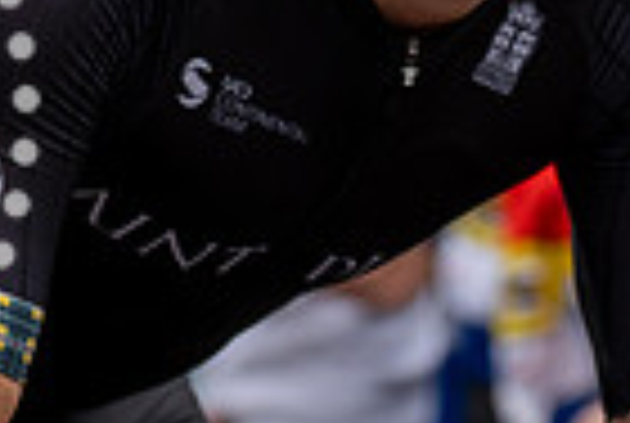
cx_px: 315
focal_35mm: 300
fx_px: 5261
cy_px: -124
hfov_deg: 6.9
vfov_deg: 4.6
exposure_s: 1/1000
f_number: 3.5
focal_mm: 70
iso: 320
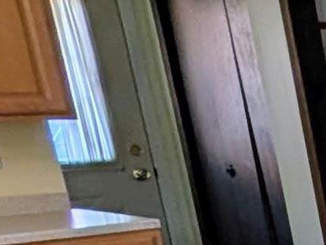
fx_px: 886
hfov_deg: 10.2
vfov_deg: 15.0
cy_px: 320
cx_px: 1084
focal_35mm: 94
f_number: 1.7
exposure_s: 1/122
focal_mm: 2.02
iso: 54
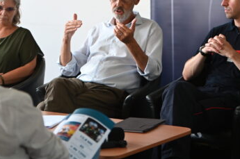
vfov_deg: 10.3
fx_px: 879
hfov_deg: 15.5
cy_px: 50
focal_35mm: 132
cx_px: 161
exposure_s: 1/250
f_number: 2.8
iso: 1100
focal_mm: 70
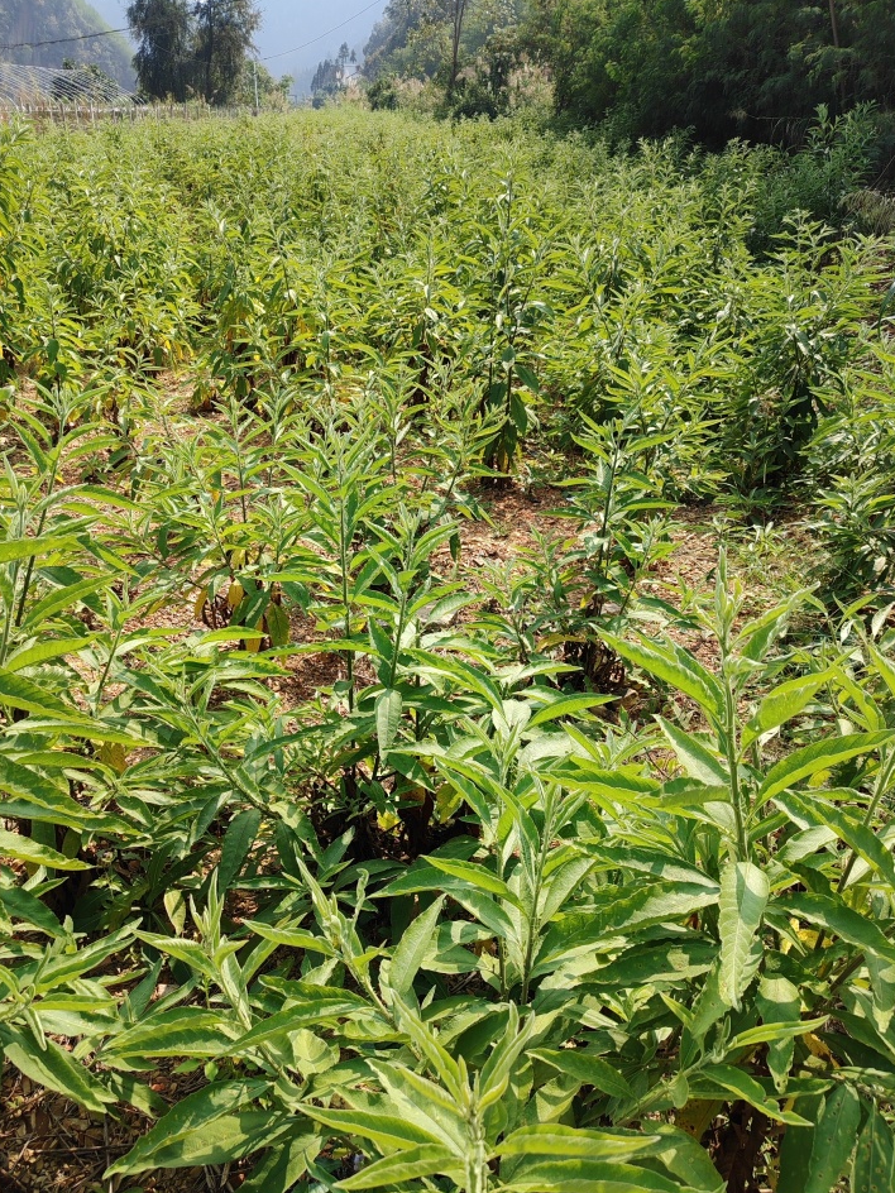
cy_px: 646
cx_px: 444
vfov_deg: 67.2
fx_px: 896
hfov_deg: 53.1
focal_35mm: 26
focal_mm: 5.25
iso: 50
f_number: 1.8
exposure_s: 1/380
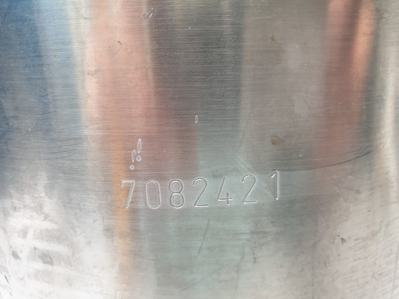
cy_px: 150
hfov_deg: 67.3
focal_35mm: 26
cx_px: 200
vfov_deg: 53.1
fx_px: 300
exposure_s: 1/50
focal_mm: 4.3
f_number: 2.4
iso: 160
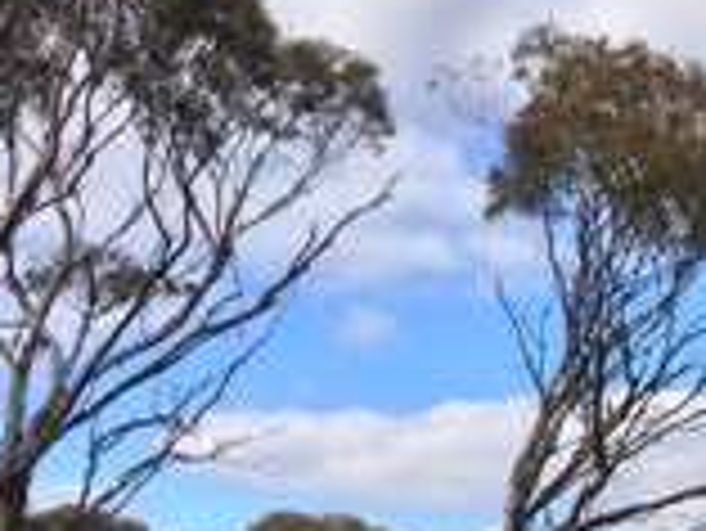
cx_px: 809
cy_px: 598
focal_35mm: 96
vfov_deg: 15.0
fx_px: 1959
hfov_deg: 19.4
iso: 32
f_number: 2.2
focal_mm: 4.15
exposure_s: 1/2053
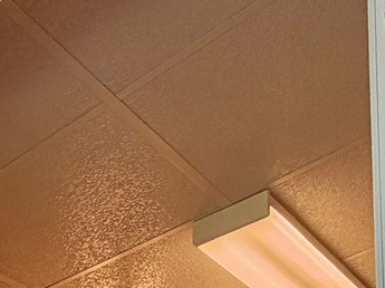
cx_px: -210
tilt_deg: +2.6
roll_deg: +0.7
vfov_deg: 15.7
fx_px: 722
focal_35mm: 65
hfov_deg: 23.3
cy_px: 631
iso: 125
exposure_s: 1/120
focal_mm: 2.22
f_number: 2.2
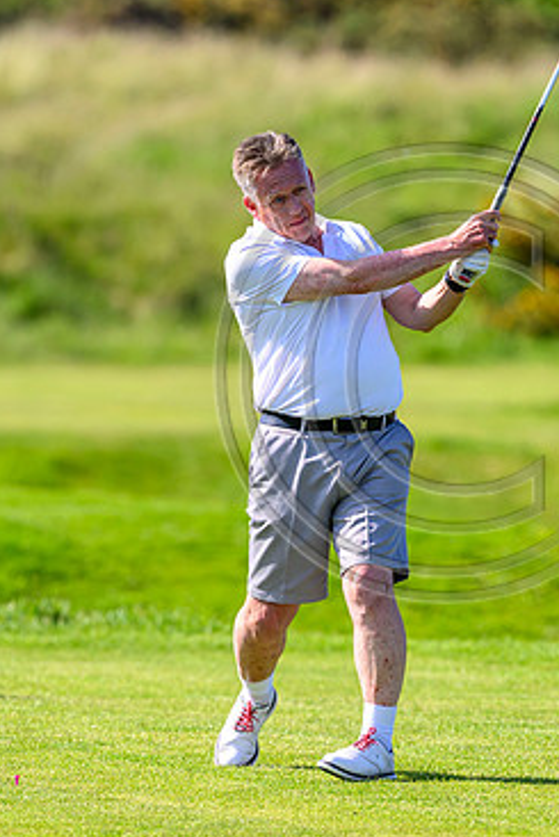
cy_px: 372
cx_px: 275
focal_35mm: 735
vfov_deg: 2.8
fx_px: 17102
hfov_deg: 1.9
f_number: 4.5
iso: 500
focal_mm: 400
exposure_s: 1/2500
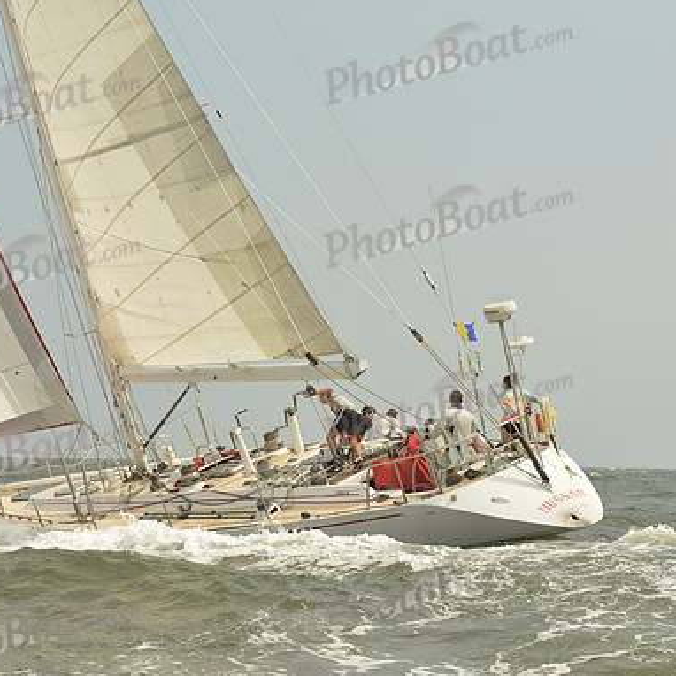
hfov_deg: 15.7
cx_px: 234
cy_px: 339
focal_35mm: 111
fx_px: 2452
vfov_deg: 15.7
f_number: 9
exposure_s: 1/1250
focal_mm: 86
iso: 320
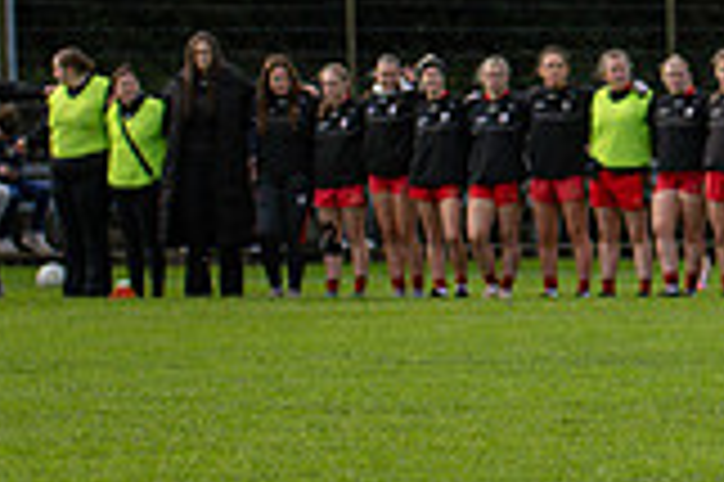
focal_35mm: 673
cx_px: 1268
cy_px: 140
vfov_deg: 2.0
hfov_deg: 3.1
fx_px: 13521
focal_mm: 125
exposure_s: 1/3200
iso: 160
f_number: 2.8
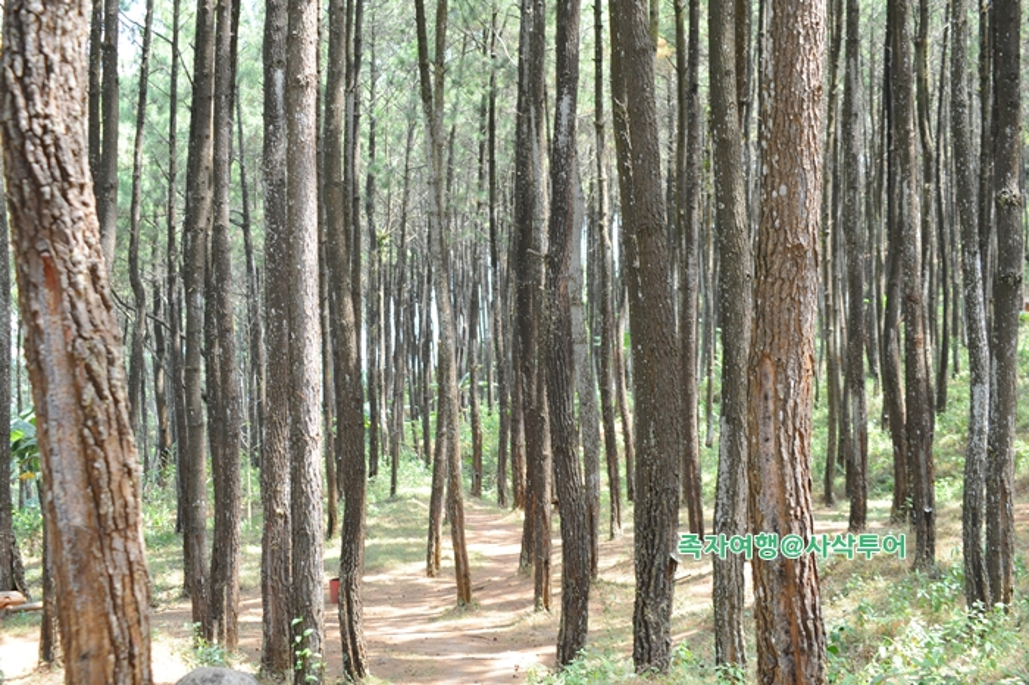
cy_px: 342
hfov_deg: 28.9
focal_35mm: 70
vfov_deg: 19.4
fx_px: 2000
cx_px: 514
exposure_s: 1/250
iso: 2000
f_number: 8
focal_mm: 70
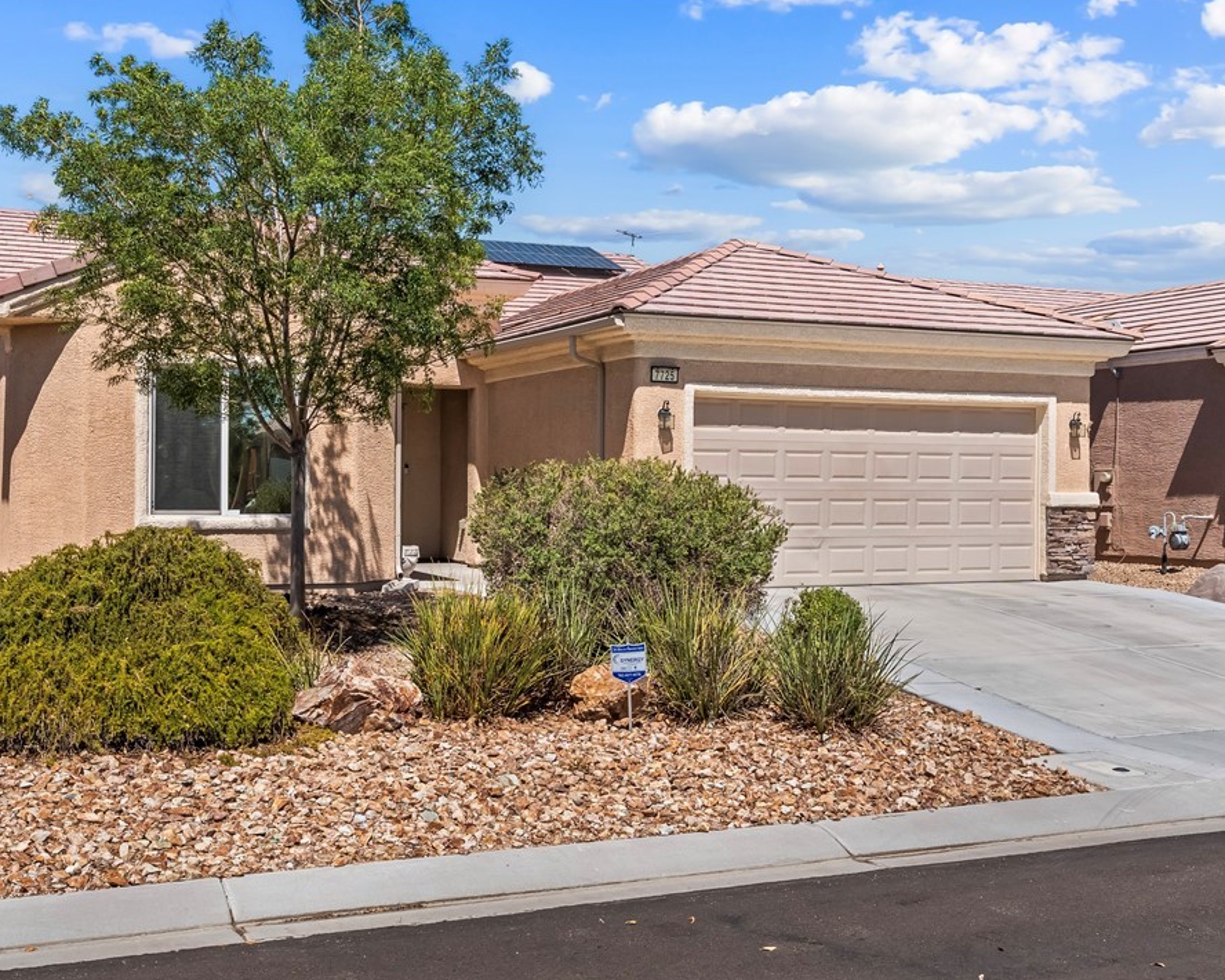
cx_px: 510
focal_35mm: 39
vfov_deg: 38.2
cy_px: 484
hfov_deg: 46.7
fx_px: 1414
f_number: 8
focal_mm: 23
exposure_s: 1/8000
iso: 400
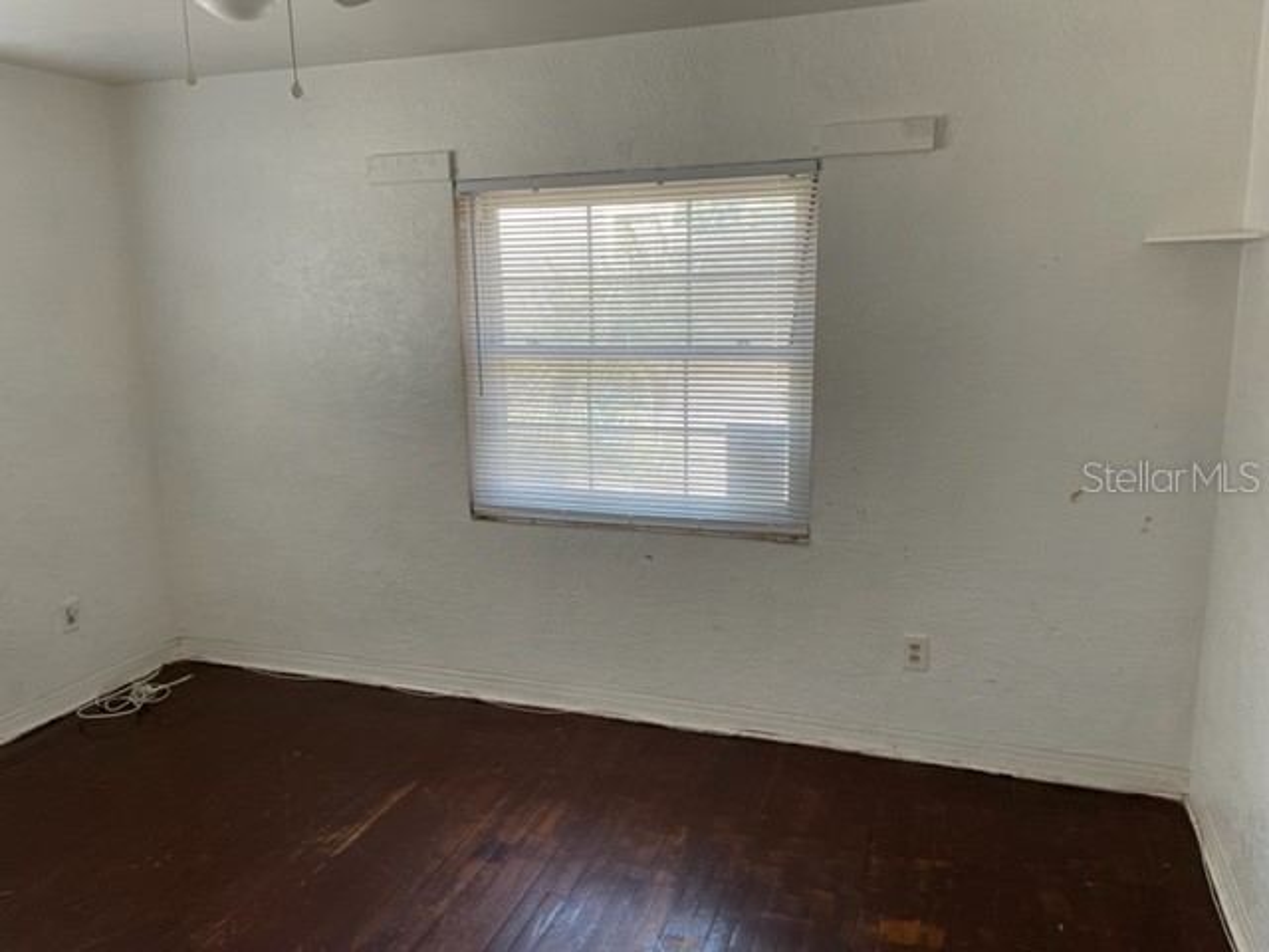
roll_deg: +1.7
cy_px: 476
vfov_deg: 53.1
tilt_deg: -8.6
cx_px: 634
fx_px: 953
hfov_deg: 67.3
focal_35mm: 26
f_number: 1.6
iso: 100
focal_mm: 4.2
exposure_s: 1/120
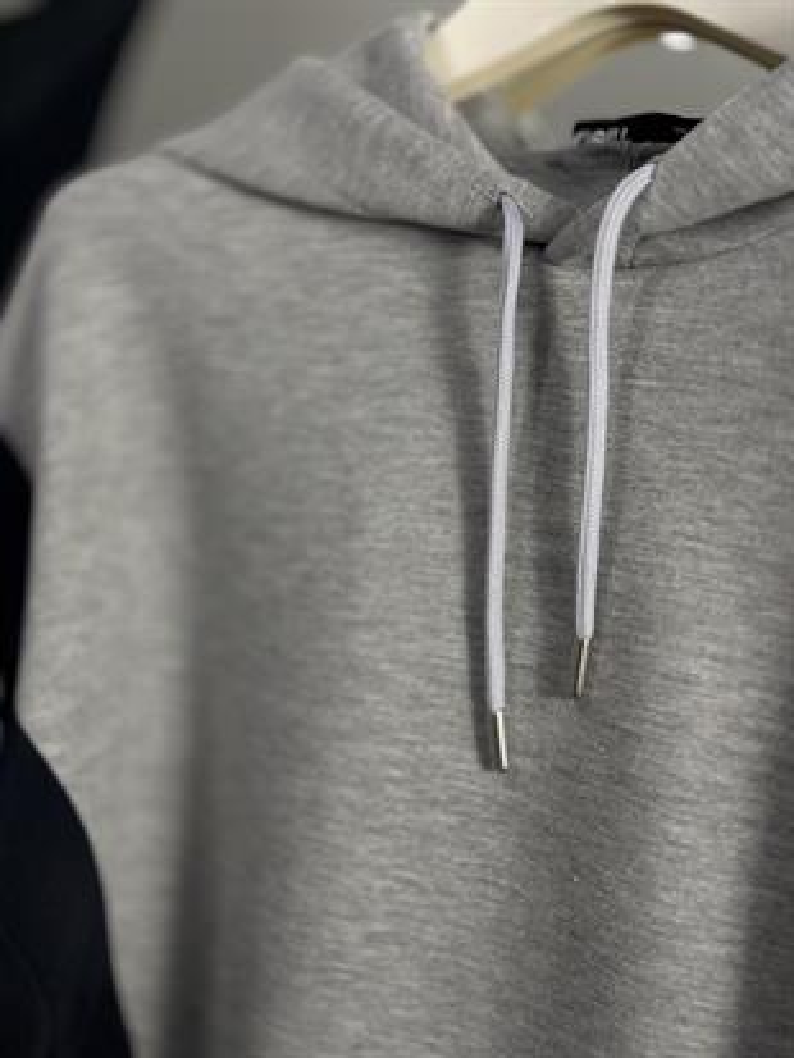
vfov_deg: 39.6
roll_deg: +0.2
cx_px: 397
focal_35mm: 48
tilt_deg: -8.9
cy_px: 529
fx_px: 1467
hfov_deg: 30.3
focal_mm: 6.86
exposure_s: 1/108
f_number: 1.78
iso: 64
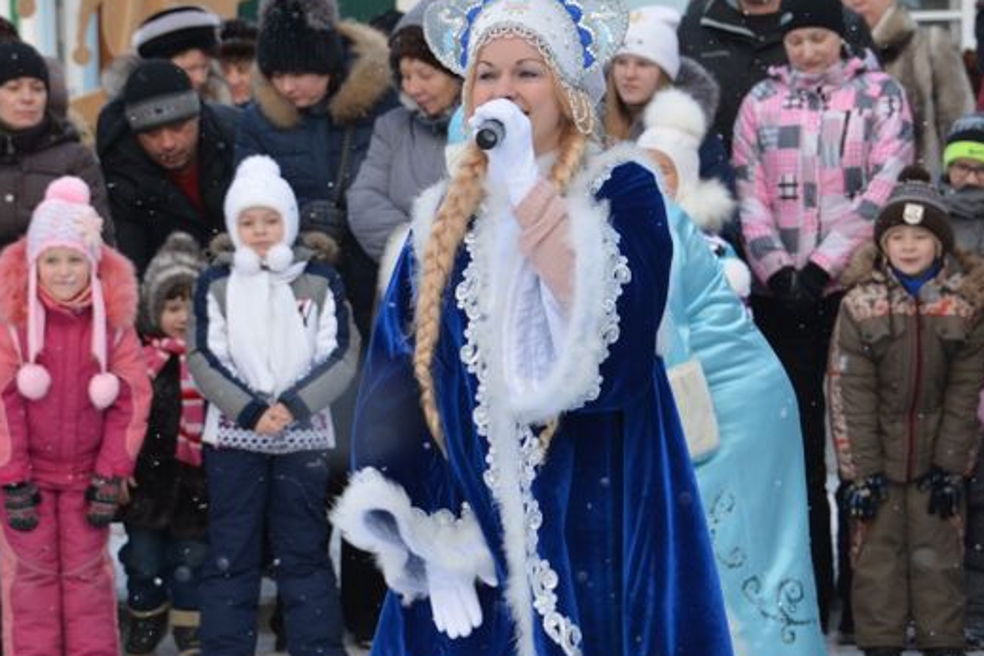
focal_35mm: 186
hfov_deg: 11.1
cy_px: 303
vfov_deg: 7.4
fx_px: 5084
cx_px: 503
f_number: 5.3
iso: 400
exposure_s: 1/400
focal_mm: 92
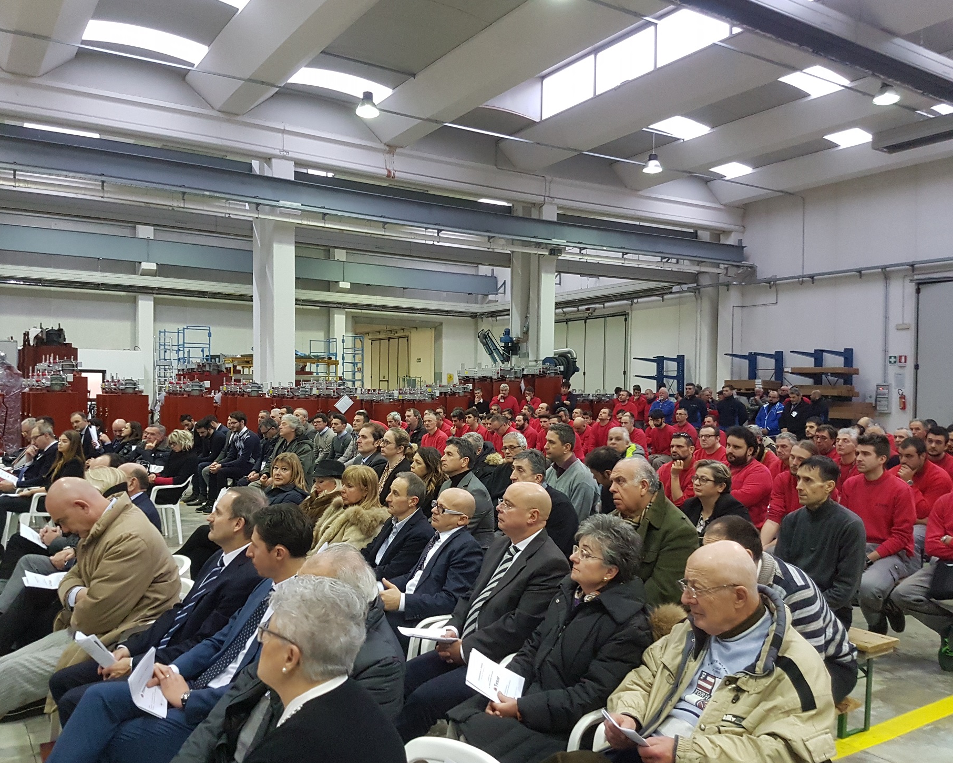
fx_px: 790
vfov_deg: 51.5
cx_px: 430
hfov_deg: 62.1
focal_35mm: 28
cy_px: 378
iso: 250
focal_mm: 4.2
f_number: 1.7
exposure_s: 1/14
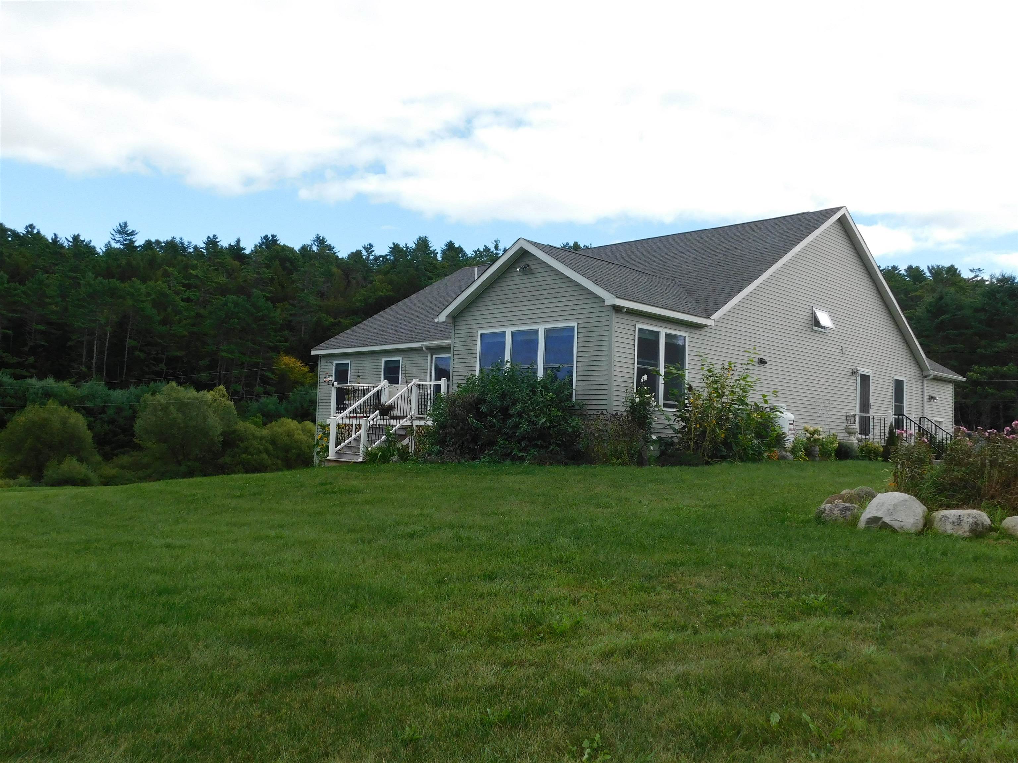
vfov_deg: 46.8
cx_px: 509
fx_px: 882
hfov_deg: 60.0
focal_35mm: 30
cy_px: 382
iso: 125
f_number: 3.2
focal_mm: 5.3
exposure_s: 1/800
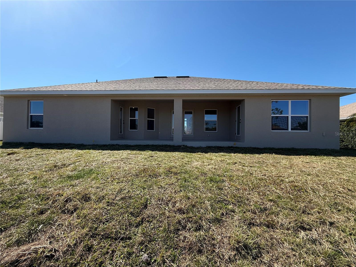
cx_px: 178
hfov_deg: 102.1
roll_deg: -0.6
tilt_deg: +0.1
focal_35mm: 14
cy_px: 134
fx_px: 144
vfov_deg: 85.7
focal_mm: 2.22
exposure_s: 1/1189
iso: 50
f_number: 2.2
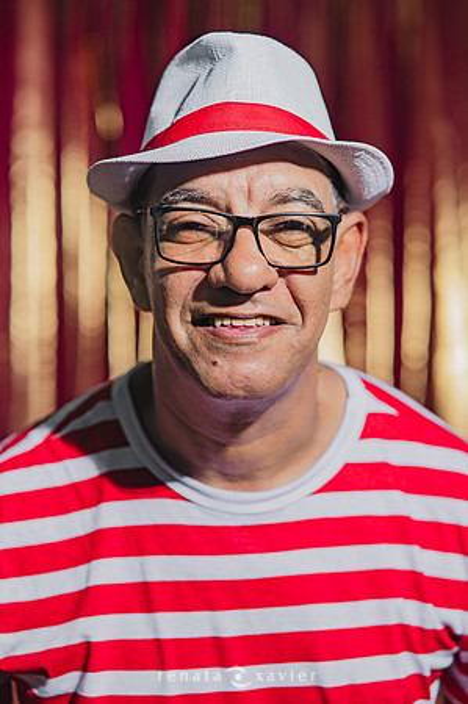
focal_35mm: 85
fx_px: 1661
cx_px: 234
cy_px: 352
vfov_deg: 23.9
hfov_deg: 16.0
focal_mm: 85
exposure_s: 1/200
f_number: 2.5
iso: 125
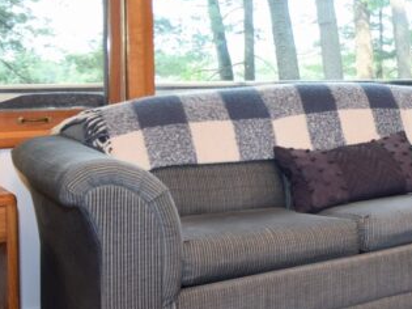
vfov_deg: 26.3
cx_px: 463
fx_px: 654
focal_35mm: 55
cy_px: 86
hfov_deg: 30.8
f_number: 4.5
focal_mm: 10
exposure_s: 1/80
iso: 400
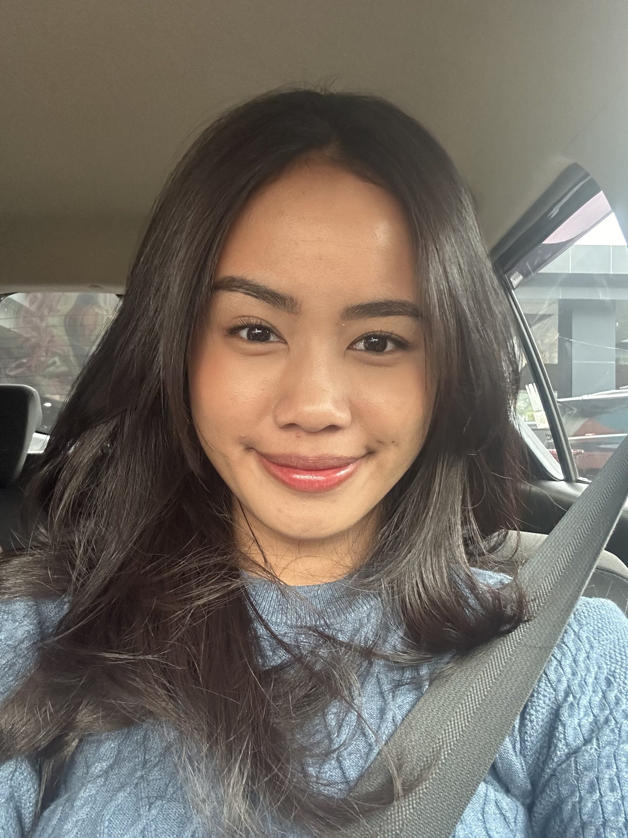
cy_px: 419
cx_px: 314
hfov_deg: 46.8
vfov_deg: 60.0
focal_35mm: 30
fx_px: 726
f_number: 1.9
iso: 250
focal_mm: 2.69
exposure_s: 1/60
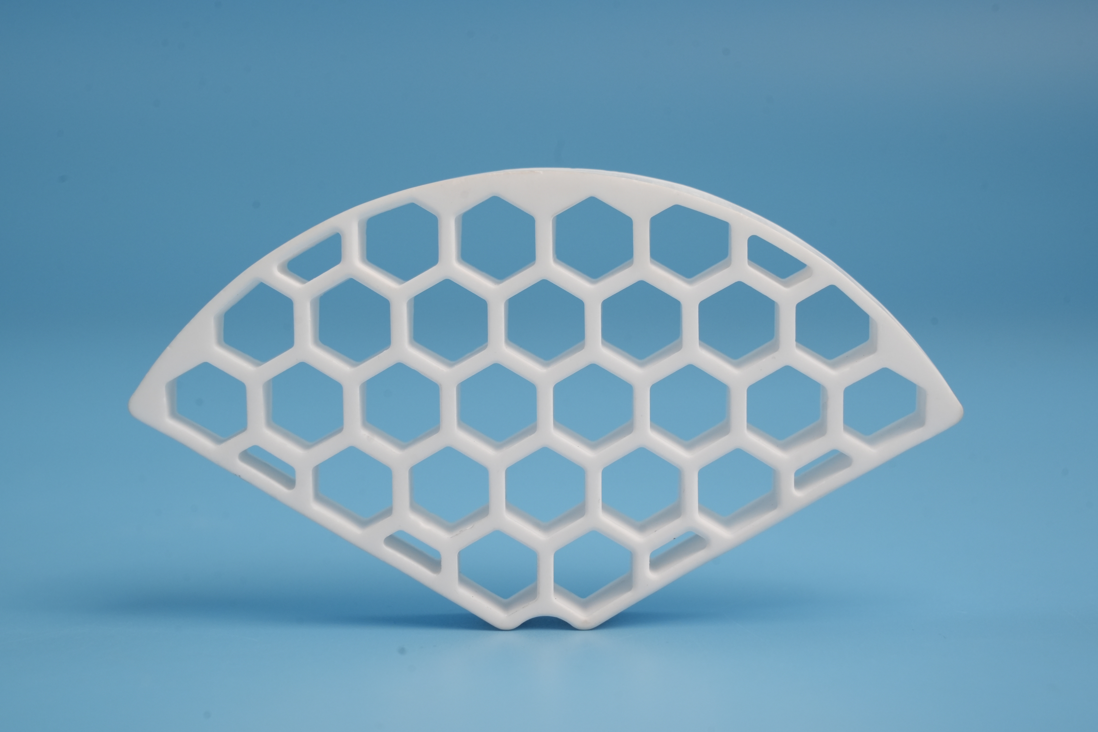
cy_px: 366
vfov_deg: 13.0
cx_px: 549
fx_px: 3202
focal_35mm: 105
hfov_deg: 19.5
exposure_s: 1/100
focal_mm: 105
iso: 1250
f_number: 11
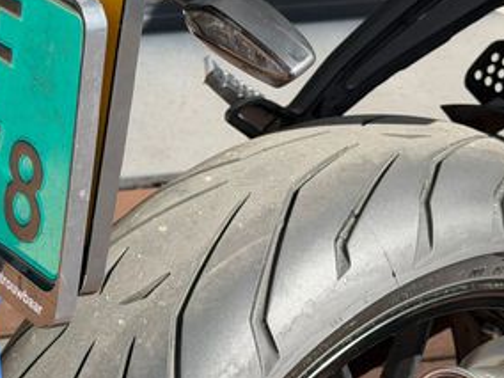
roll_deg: -0.8
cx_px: 119
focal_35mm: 108
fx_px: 1572
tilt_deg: -33.7
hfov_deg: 18.1
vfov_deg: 13.7
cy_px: 105
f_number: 1.78
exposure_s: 1/1931
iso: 100
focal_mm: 6.76
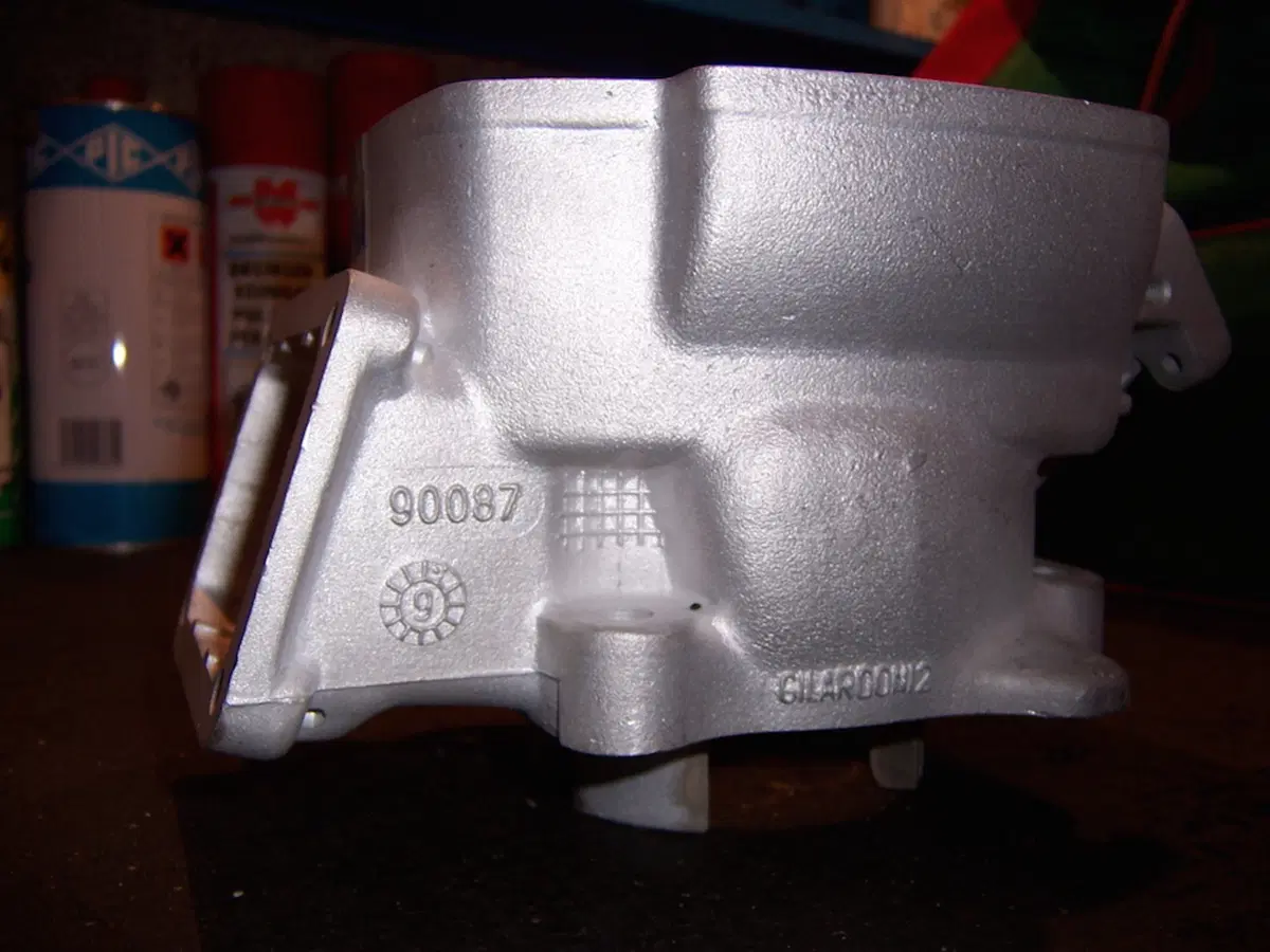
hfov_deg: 55.4
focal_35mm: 33
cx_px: 635
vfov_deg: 42.9
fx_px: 1211
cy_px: 476
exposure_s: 1/60
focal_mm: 5.5
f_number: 2.8
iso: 80
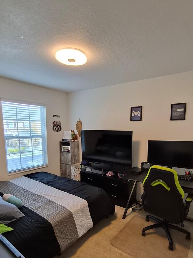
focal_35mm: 20
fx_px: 149
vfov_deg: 80.7
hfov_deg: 65.9
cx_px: 101
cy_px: 155
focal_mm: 1.7
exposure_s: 1/60
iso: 160
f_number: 2.2
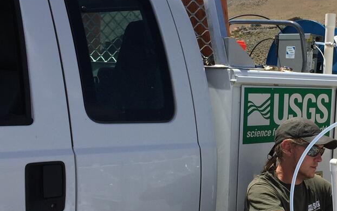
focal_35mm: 66
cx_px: 284
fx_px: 606
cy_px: 134
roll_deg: +2.6
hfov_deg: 30.1
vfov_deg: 19.7
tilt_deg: -2.0
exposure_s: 1/3049
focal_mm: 4.15
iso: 32
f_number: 2.2
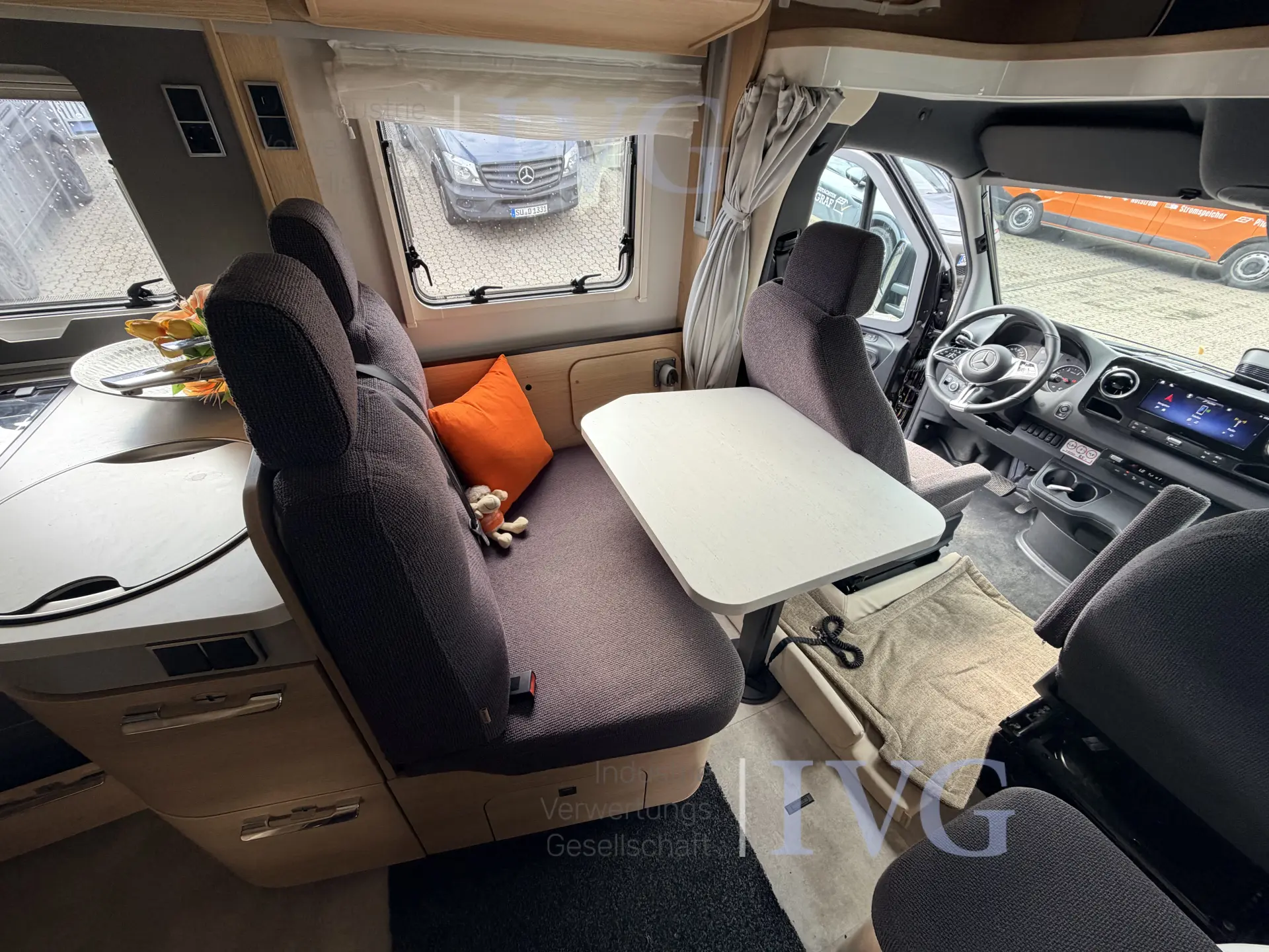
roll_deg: +2.2
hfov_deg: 102.1
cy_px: 476
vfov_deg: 85.7
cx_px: 634
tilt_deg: -37.7
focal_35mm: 14
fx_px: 513
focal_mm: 2.22
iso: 100
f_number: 2.2
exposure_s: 1/121
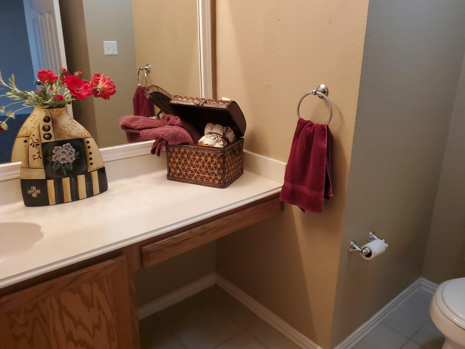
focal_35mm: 27
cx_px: 241
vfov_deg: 51.4
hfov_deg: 65.3
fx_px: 363
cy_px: 172
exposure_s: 1/120
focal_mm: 4.3
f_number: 1.5
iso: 320
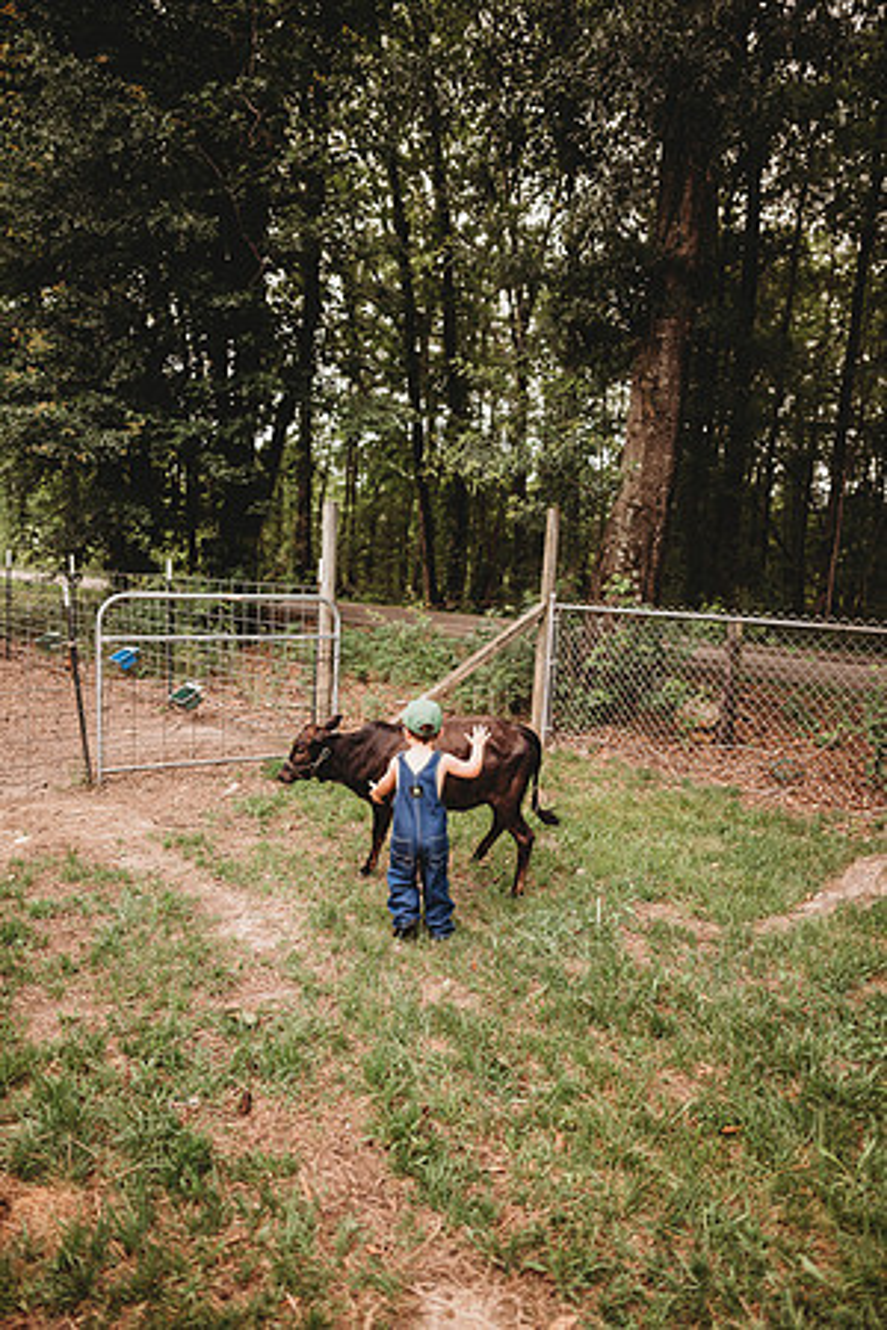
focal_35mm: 24
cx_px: 444
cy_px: 665
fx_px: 887
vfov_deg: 73.7
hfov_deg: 53.1
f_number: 2.2
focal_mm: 24
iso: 100
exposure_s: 1/500
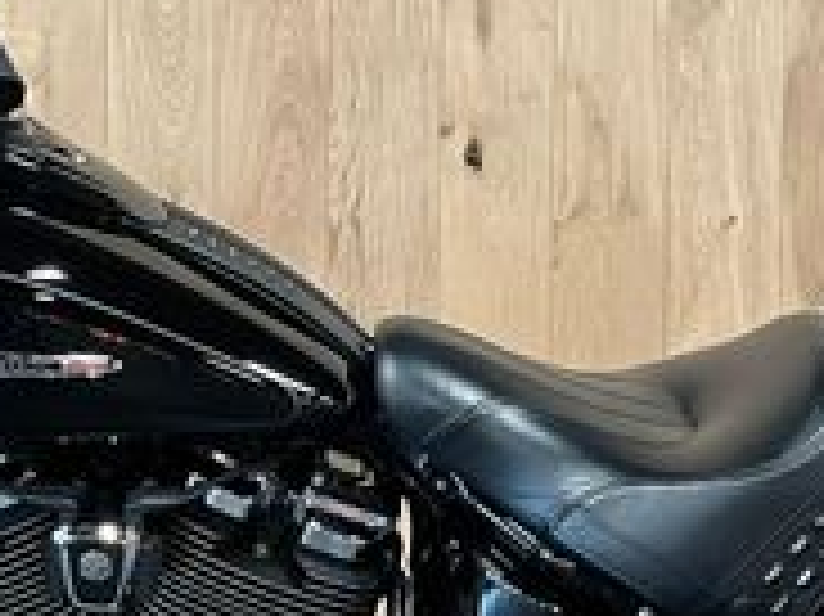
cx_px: 338
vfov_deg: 16.2
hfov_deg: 21.5
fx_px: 2165
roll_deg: -1.2
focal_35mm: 91
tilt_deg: -0.9
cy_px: 360
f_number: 1.6
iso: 640
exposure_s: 1/33
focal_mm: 5.1
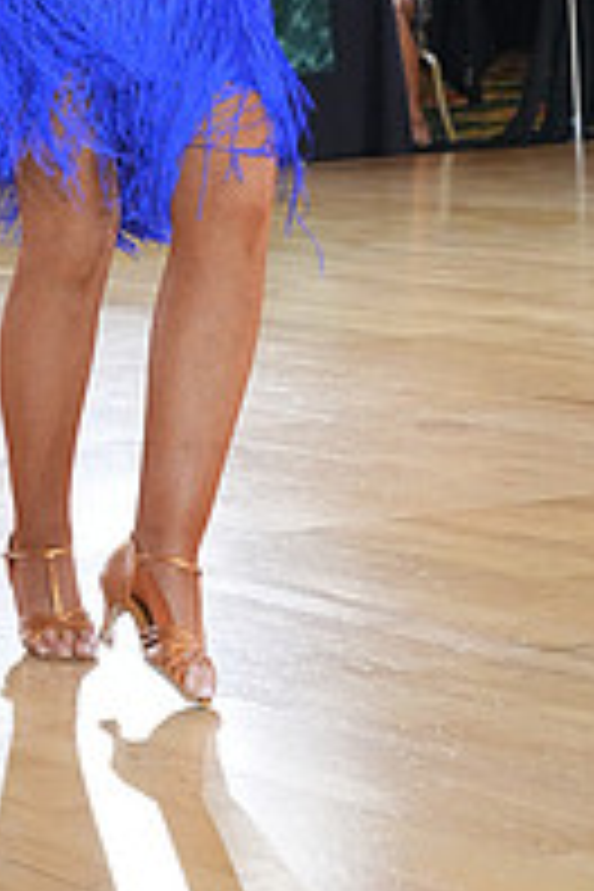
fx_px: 3836
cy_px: -238
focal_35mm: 155
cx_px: -137
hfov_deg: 8.7
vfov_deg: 12.8
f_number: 6.3
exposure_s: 1/200
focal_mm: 53
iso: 5000
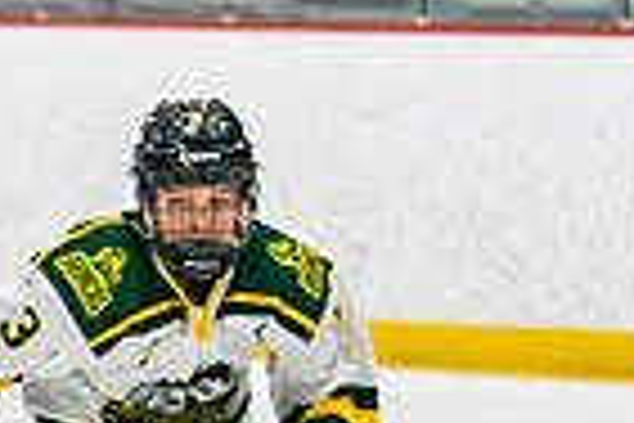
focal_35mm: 955
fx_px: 16817
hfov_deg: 2.2
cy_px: 824
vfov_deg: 1.4
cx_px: -469
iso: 800
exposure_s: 1/640
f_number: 2.8
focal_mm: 105
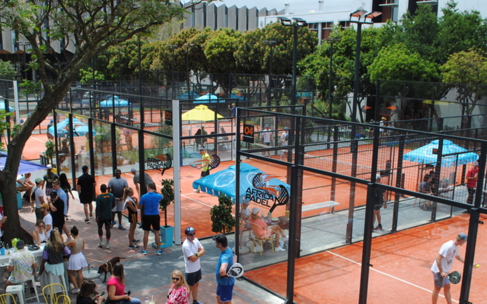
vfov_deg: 31.7
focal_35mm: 40
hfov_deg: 49.3
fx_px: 531
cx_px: 234
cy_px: 201
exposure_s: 1/250
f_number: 8
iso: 100
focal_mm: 18
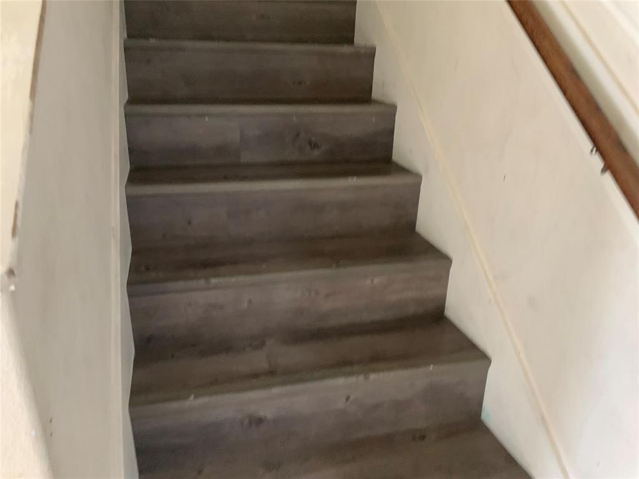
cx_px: 320
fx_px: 535
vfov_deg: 48.2
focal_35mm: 29
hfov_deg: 61.7
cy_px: 240
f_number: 1.8
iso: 125
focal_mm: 3
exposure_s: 1/60
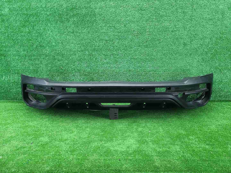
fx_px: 174
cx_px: 116
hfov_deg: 67.3
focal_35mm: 26
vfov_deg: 53.1
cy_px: 86
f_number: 1.8
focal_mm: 5.4
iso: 239
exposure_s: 1/50
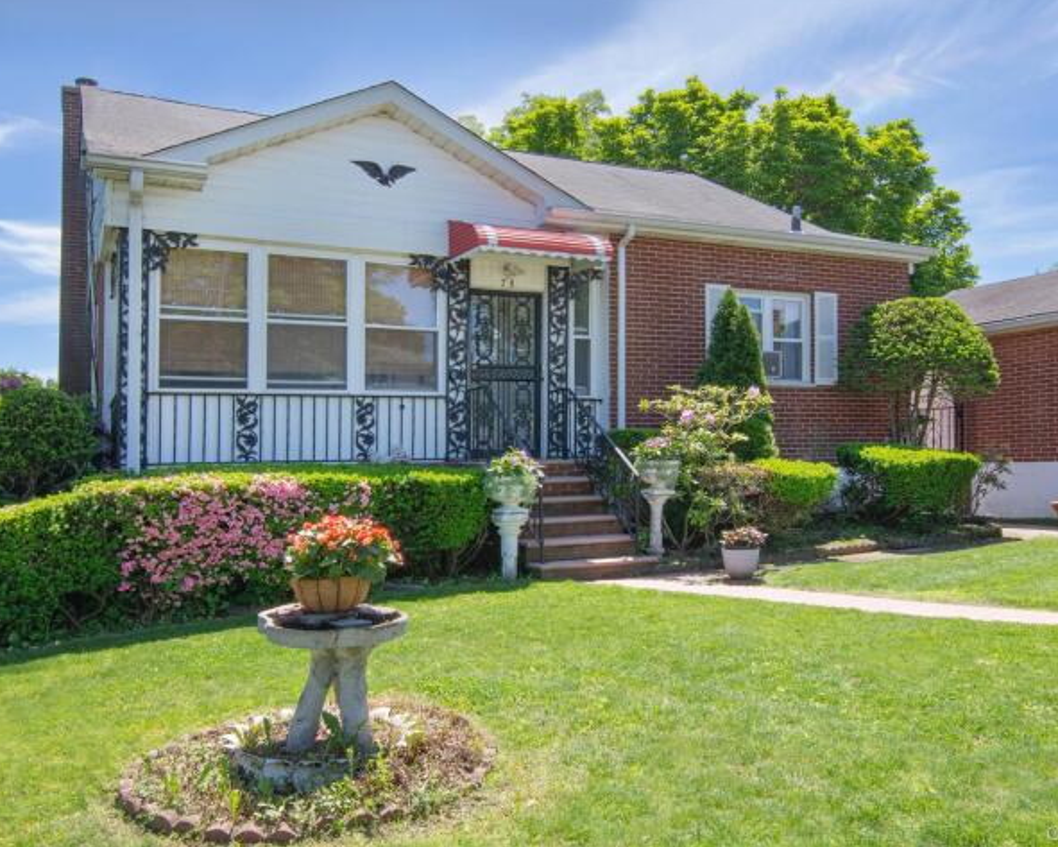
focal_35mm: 24
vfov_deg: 58.8
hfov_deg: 70.3
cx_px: 530
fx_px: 752
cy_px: 419
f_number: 14
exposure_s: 1/160
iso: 400
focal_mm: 14
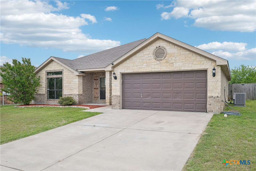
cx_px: 128
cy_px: 86
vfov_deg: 46.4
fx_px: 199
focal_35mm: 28
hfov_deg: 65.5
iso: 400
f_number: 8
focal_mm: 19
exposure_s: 1/1000
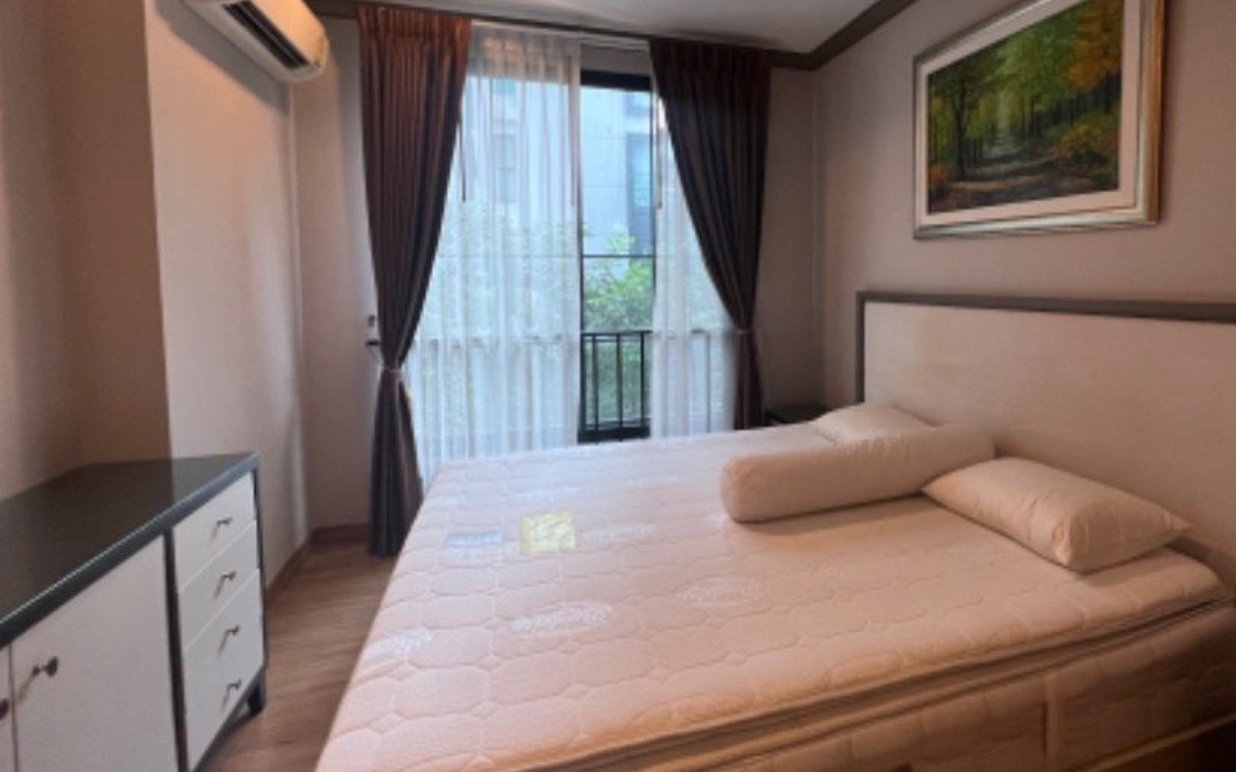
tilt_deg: -2.1
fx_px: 573
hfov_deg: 93.4
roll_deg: +1.5
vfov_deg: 67.4
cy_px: 312
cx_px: 725
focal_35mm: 17
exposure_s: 1/50
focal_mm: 1.57
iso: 125
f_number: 1.8
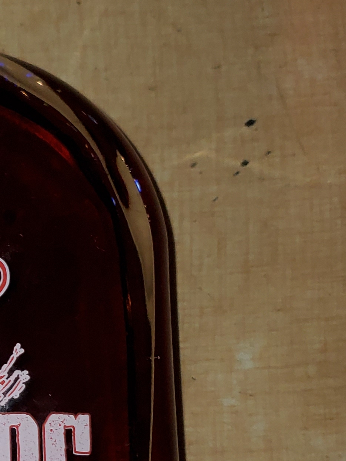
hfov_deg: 16.7
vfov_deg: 22.9
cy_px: 381
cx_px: -79
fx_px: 1119
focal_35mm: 84
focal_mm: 4.3
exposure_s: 1/41
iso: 100
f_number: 1.5
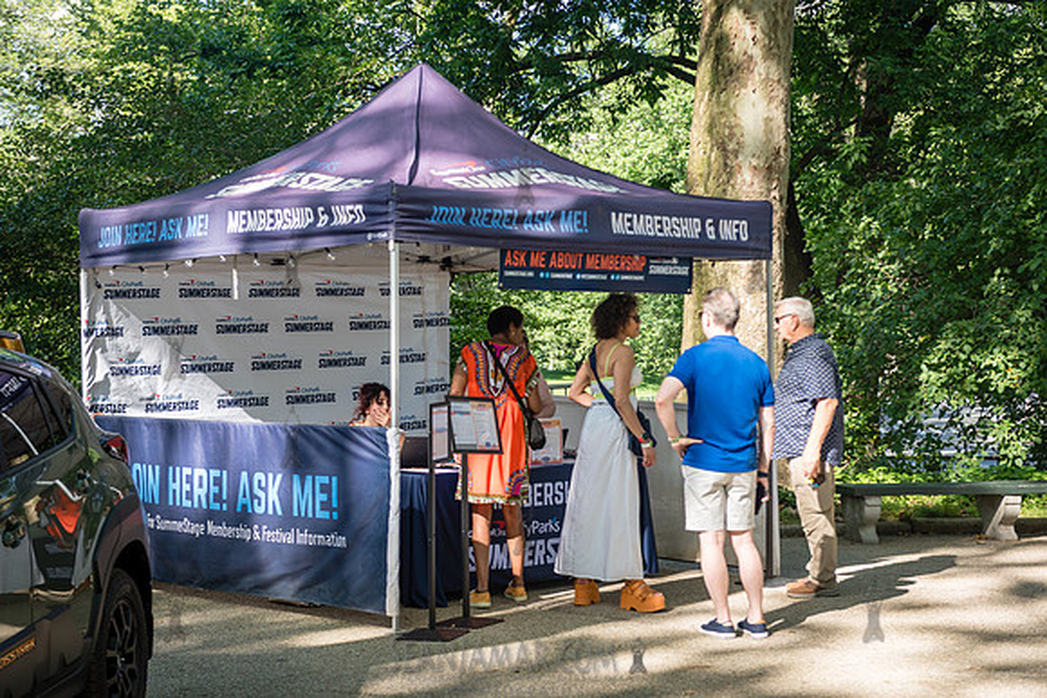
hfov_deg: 28.8
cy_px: 349
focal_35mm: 70
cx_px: 524
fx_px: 2036
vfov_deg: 19.5
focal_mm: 70
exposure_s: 1/200
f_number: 4
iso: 160
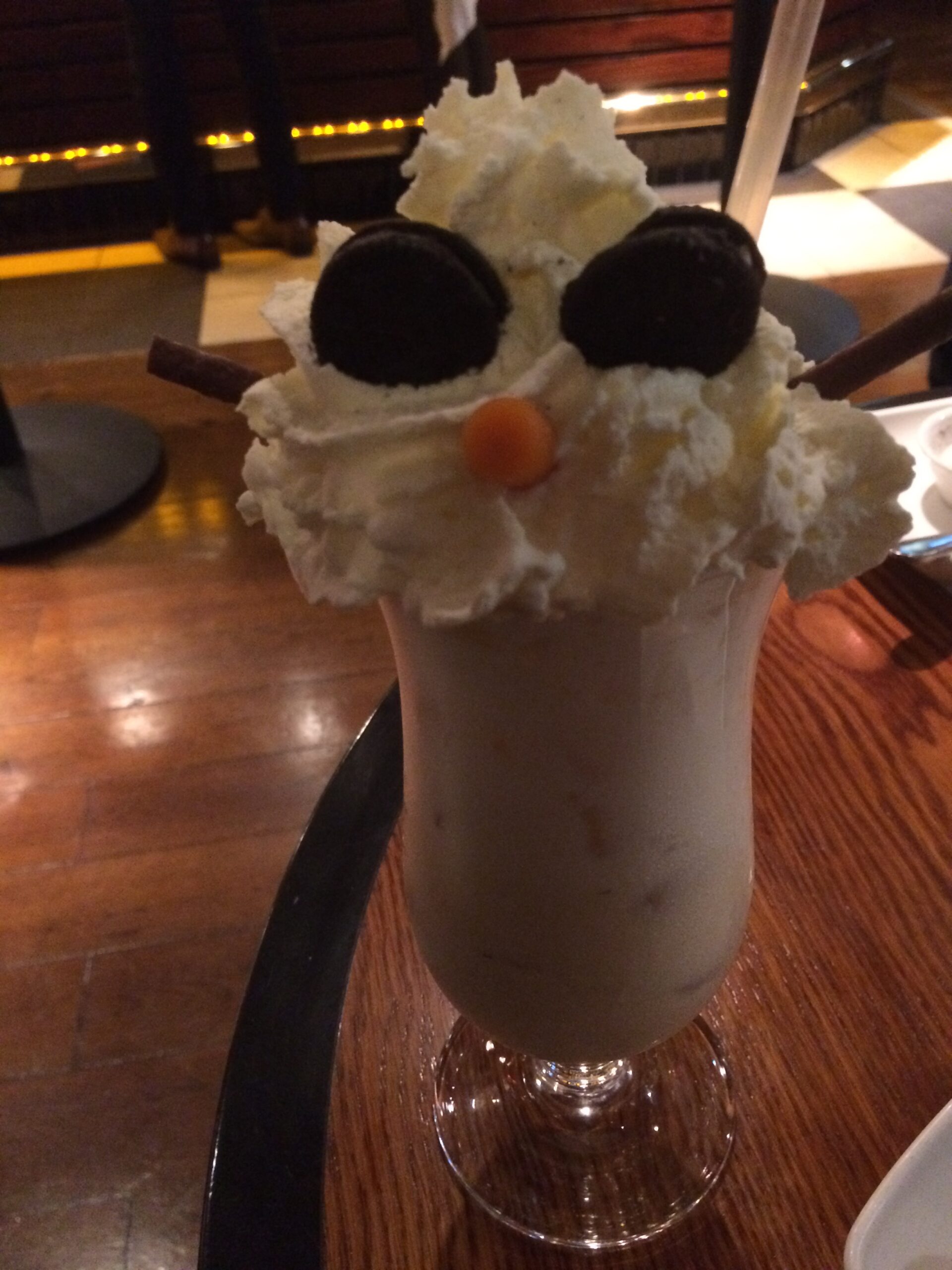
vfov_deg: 61.7
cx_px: 476
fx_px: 1063
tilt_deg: -38.5
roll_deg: +4.9
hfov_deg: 48.2
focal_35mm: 29
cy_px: 635
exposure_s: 1/15
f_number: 2.2
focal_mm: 4.15
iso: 500
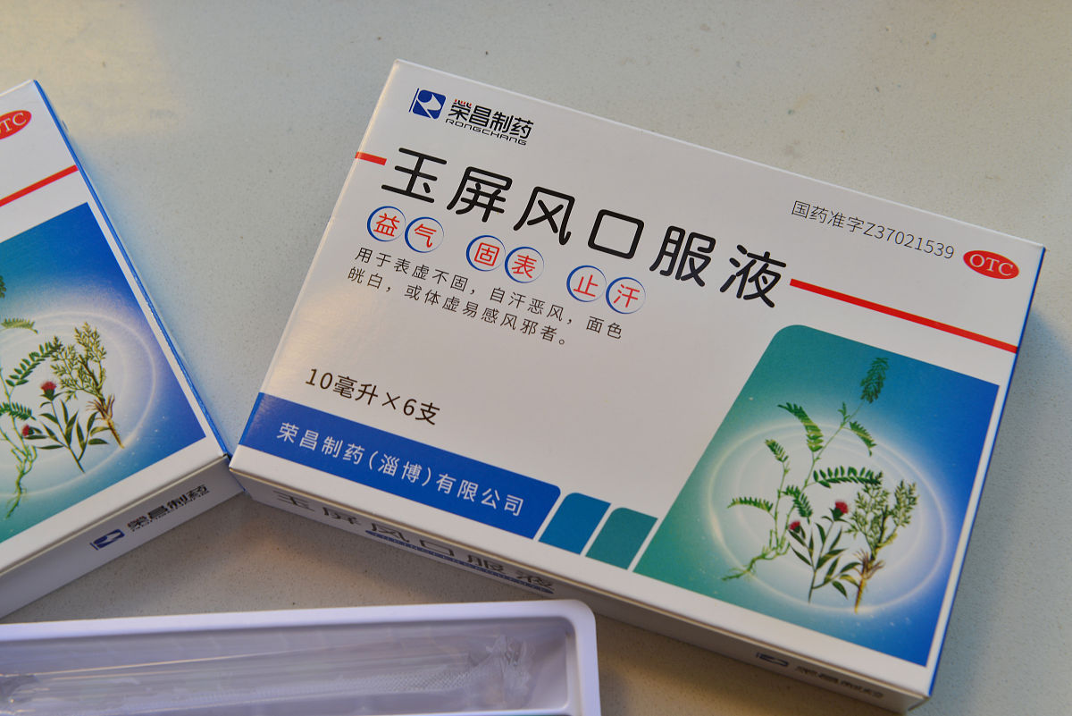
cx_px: 536
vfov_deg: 24.2
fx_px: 1668
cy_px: 358
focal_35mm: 56
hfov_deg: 35.6
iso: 200
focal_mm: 56
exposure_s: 1/30
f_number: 7.1
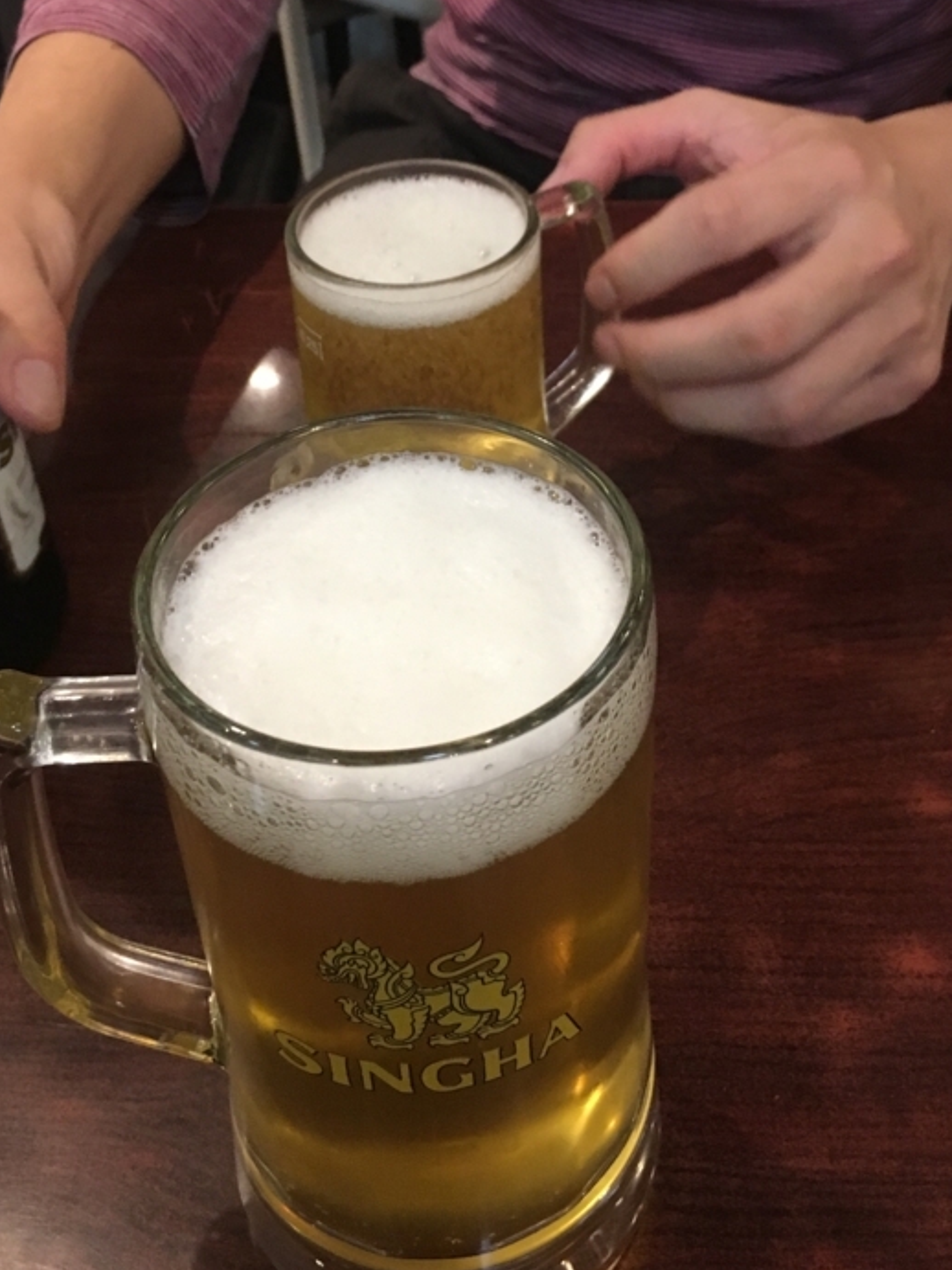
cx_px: 489
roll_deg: +1.5
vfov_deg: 42.9
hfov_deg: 33.6
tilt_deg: -36.6
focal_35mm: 43
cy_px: 362
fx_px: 1577
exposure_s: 1/25
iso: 200
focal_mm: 4.15
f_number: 2.2
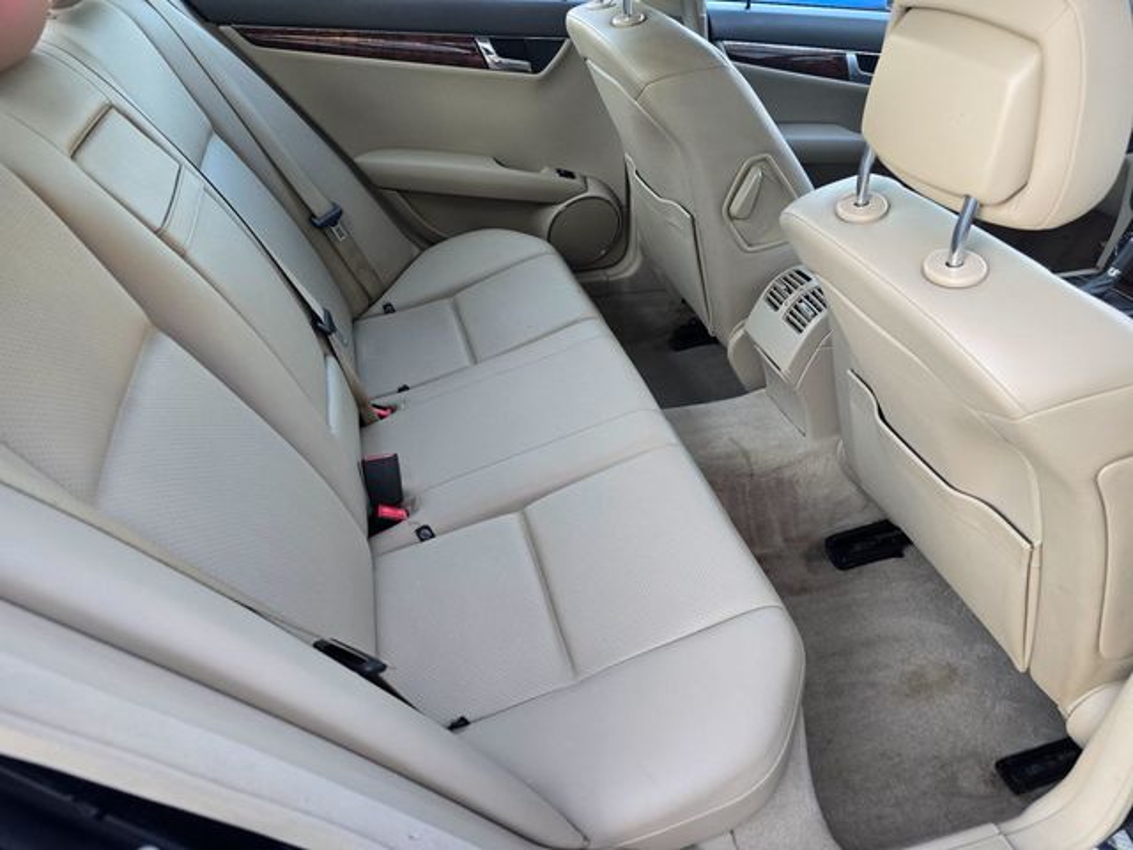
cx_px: 566
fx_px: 753
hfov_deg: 73.9
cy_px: 425
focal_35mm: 23
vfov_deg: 58.9
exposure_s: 1/120
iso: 160
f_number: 1.7
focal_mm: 6.3
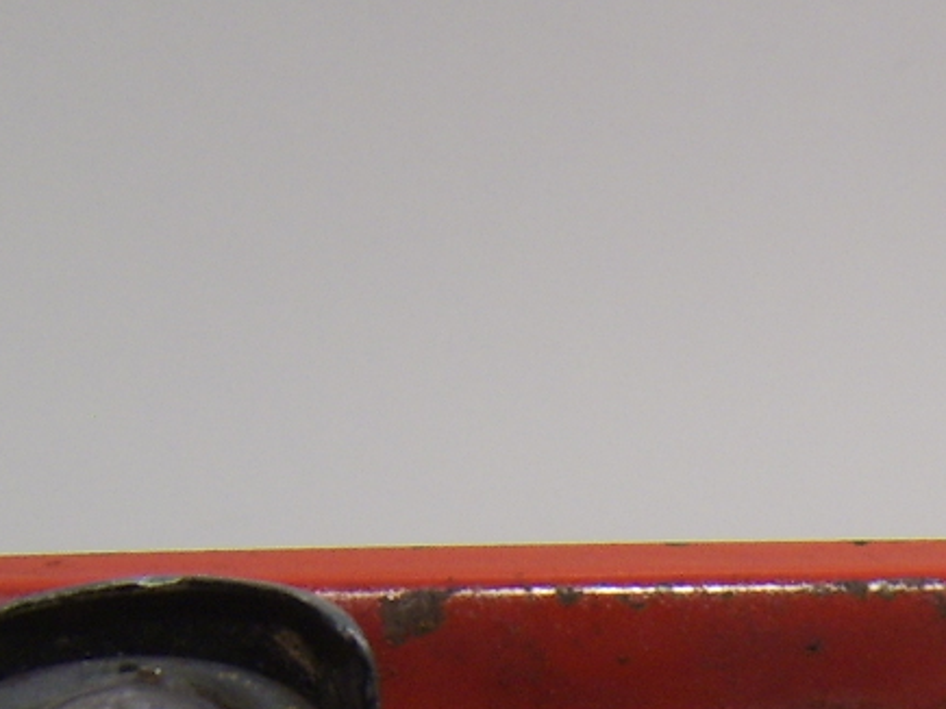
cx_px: 1011
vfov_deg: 12.4
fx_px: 3115
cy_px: 1066
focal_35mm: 114
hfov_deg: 16.8
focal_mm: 8.13
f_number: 2.7
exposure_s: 1/27
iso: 71
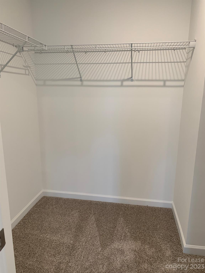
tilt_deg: -13.0
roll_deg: -0.2
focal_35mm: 26
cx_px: 102
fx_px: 205
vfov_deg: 67.3
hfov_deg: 53.1
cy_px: 136
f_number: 1.8
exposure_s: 1/60
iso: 50
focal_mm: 4.25
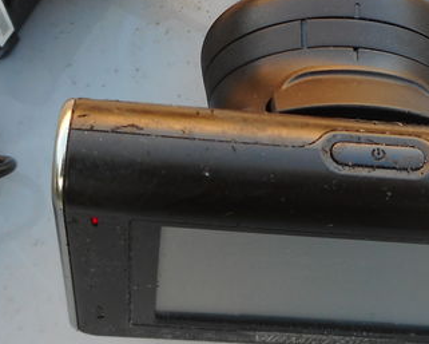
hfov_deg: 25.0
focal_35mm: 76
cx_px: 274
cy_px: 96
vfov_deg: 20.1
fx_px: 965
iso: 80
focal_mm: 4.5
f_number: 3.7
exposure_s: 1/40
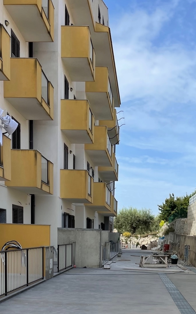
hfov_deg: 25.3
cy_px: 290
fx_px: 436
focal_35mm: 51
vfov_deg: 36.8
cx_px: 125
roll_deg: -1.5
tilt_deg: -6.5
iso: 32
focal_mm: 5.1
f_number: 1.6
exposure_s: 1/2597
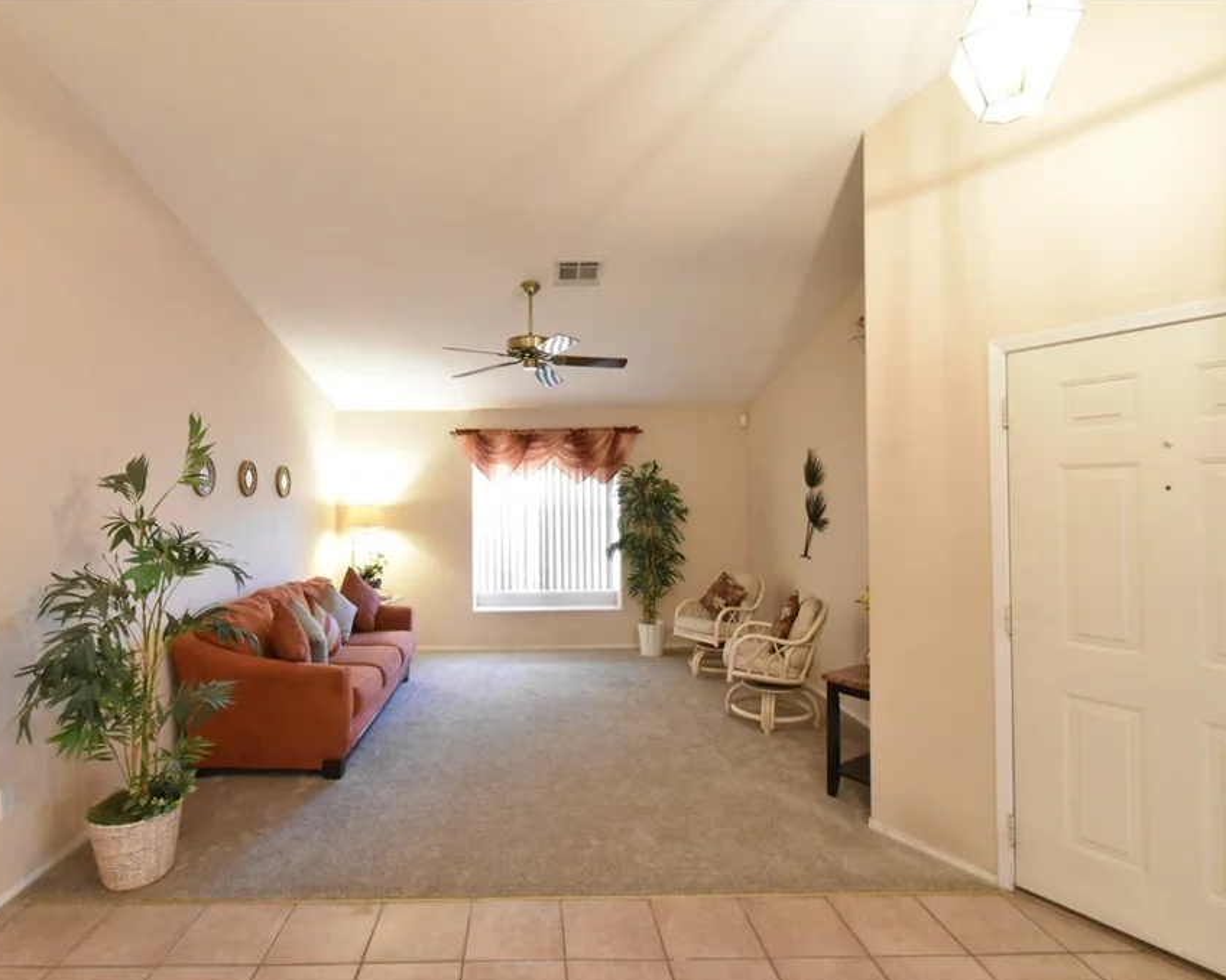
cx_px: 535
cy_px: 489
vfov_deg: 77.0
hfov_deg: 89.2
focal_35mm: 17
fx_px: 617
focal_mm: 10
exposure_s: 1/4
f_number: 18
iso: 4000
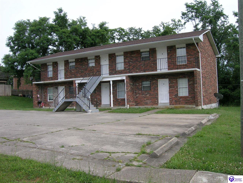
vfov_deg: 40.7
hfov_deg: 52.6
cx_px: 122
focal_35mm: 35
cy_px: 92
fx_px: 246
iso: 50
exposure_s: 1/168
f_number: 4.8
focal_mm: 5.4
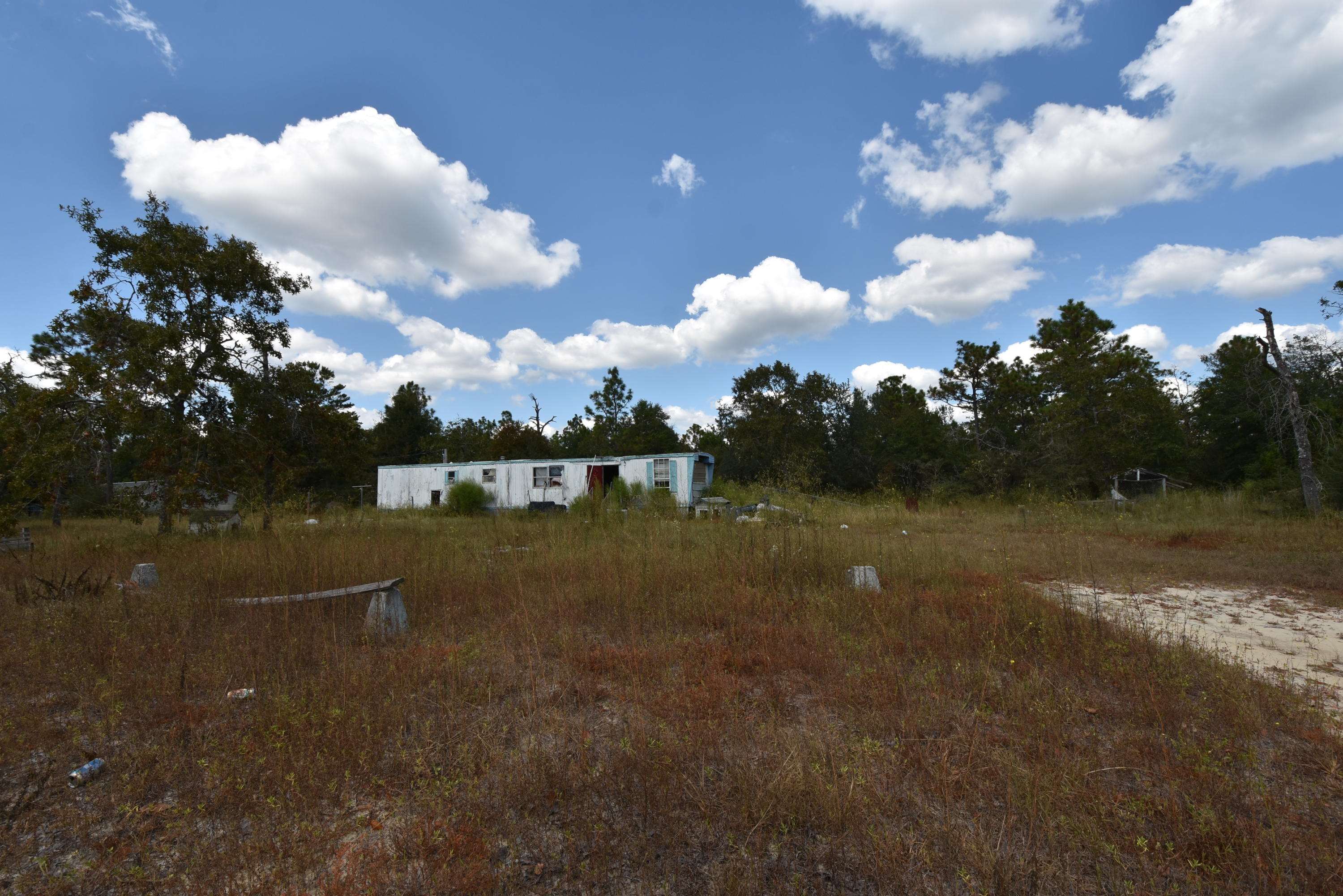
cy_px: 448
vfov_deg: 77.3
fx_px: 560
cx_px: 672
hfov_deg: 100.4
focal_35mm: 15
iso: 100
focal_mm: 10
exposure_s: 1/250
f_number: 9
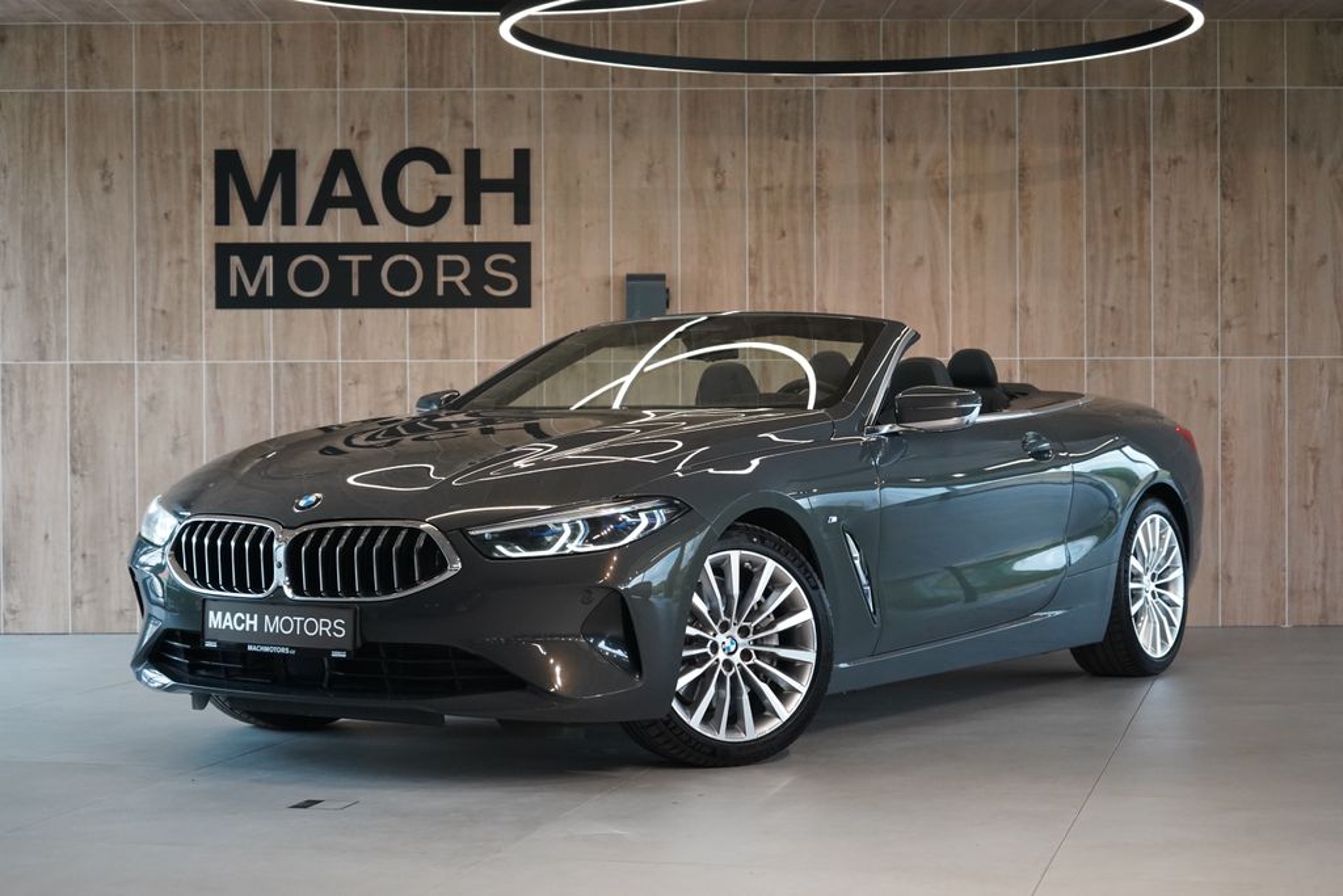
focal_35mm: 68
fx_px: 2537
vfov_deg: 20.0
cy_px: 448
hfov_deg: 29.7
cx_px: 672
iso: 3200
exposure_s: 1/160
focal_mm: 68
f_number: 5.6
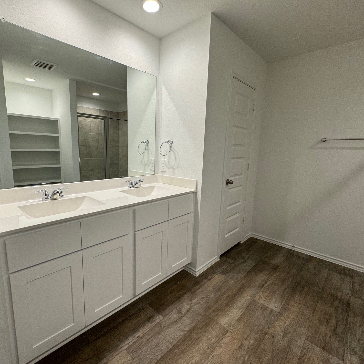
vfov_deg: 84.0
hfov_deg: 83.5
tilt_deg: -9.7
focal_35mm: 17
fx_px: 202
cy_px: 182
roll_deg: -1.0
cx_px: 159
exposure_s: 1/120
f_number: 2.2
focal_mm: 2.22
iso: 100
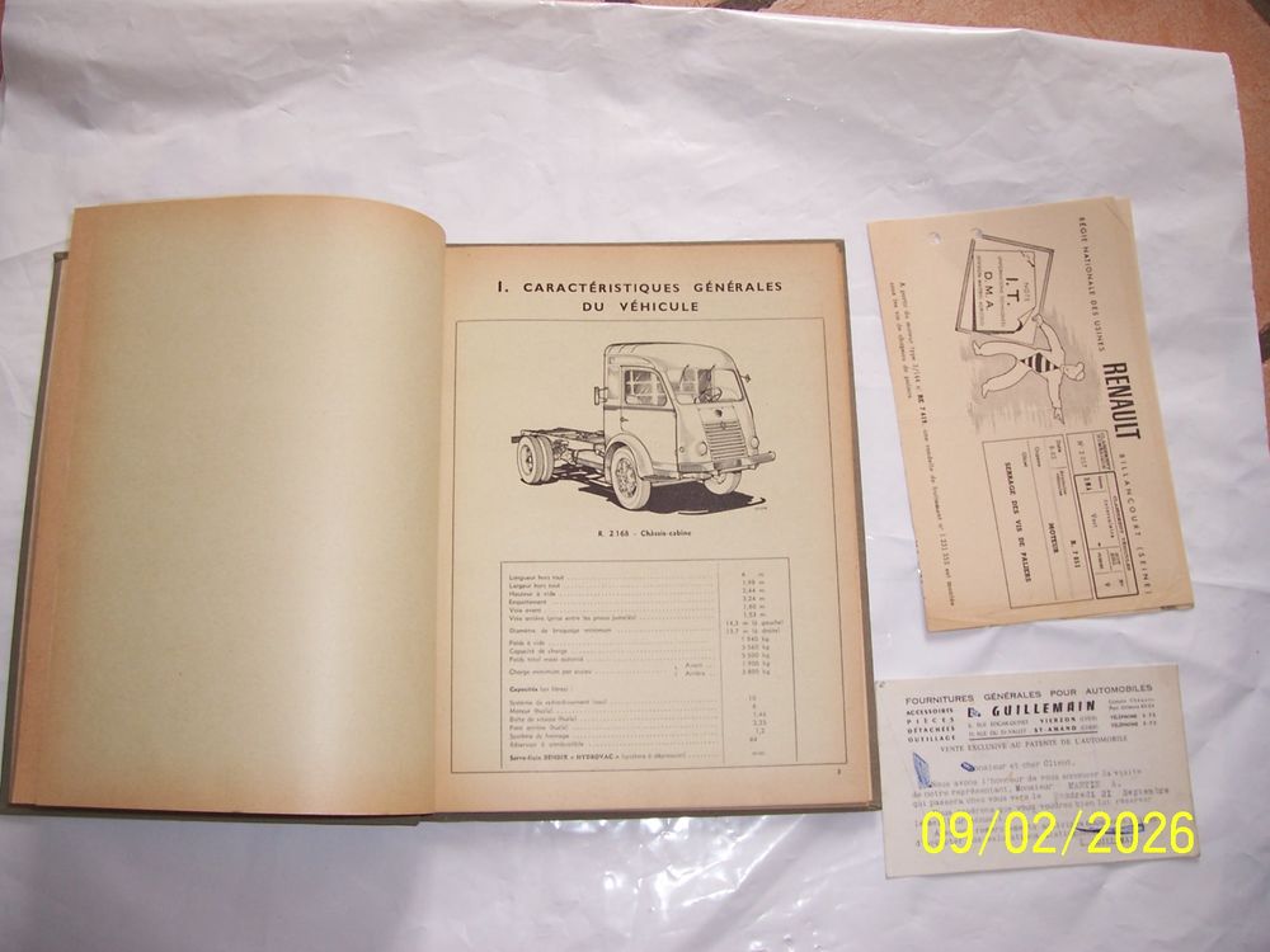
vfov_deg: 41.8
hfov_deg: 54.0
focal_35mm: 34
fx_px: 1247
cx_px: 635
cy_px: 476
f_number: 2.7
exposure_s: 1/90
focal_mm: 5.6
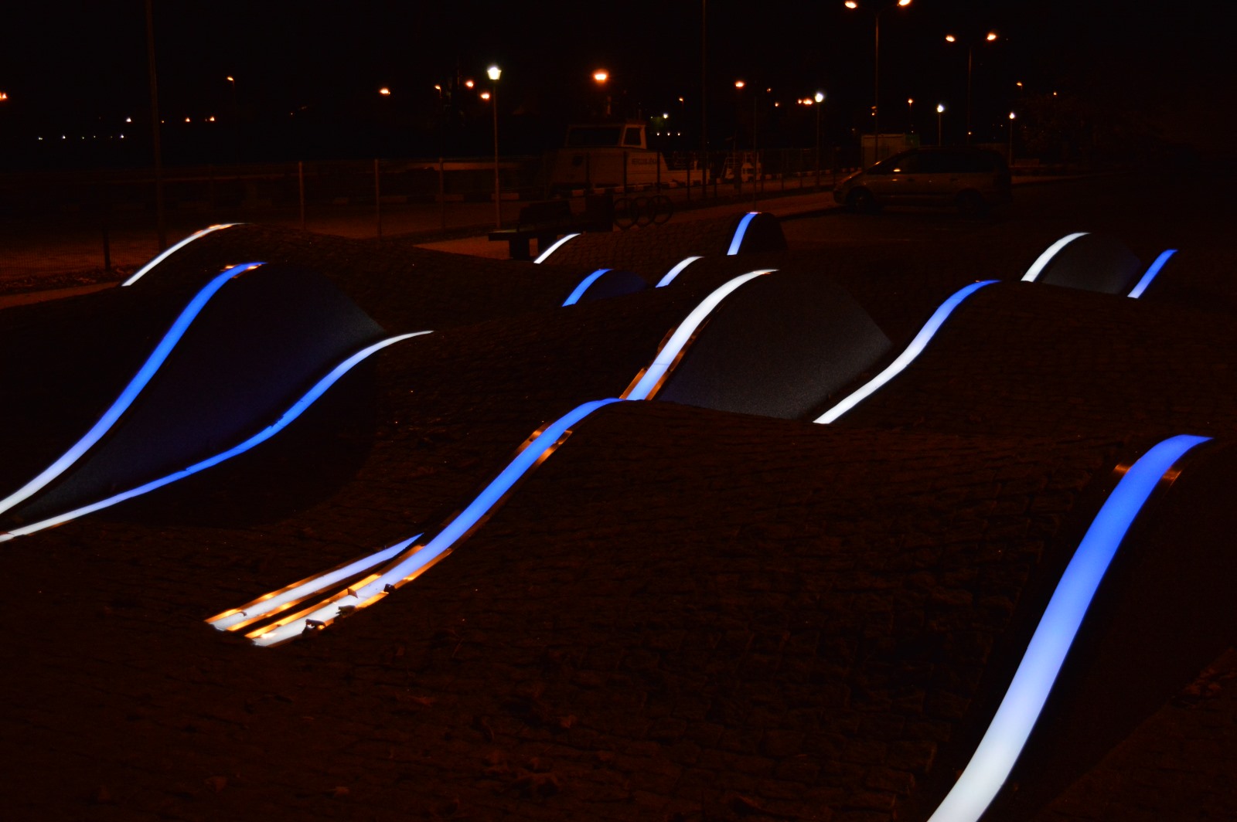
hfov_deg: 46.4
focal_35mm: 42
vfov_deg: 31.8
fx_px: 1442
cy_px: 411
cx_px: 618
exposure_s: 1/200
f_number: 4.2
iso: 1600
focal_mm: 28
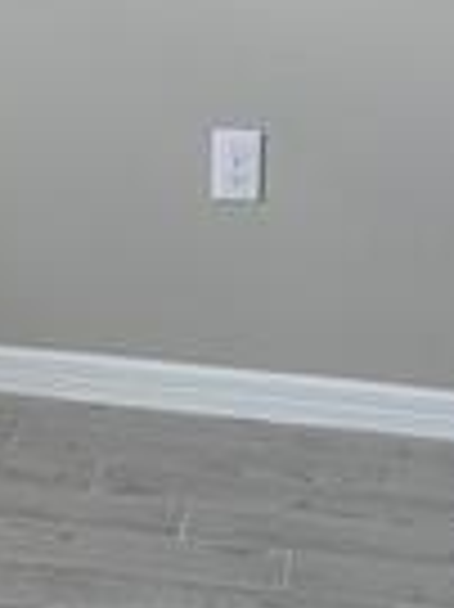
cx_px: -270
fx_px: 2400
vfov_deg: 14.4
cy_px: 153
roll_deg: -0.9
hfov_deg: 10.4
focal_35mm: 137
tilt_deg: -11.3
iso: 100
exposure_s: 1/145
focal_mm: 6.86
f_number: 1.78
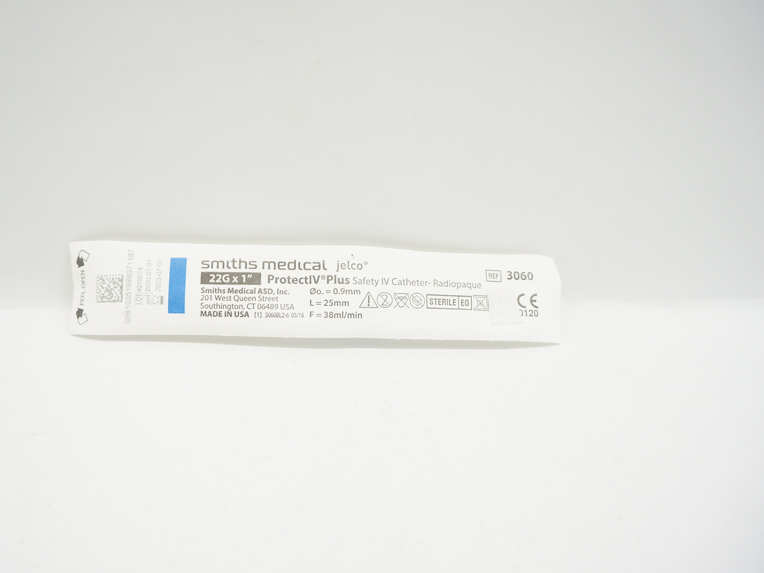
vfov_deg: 46.8
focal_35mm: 30
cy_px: 284
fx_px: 662
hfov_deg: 59.7
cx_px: 324
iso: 200
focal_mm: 18
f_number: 5.6
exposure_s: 1/40
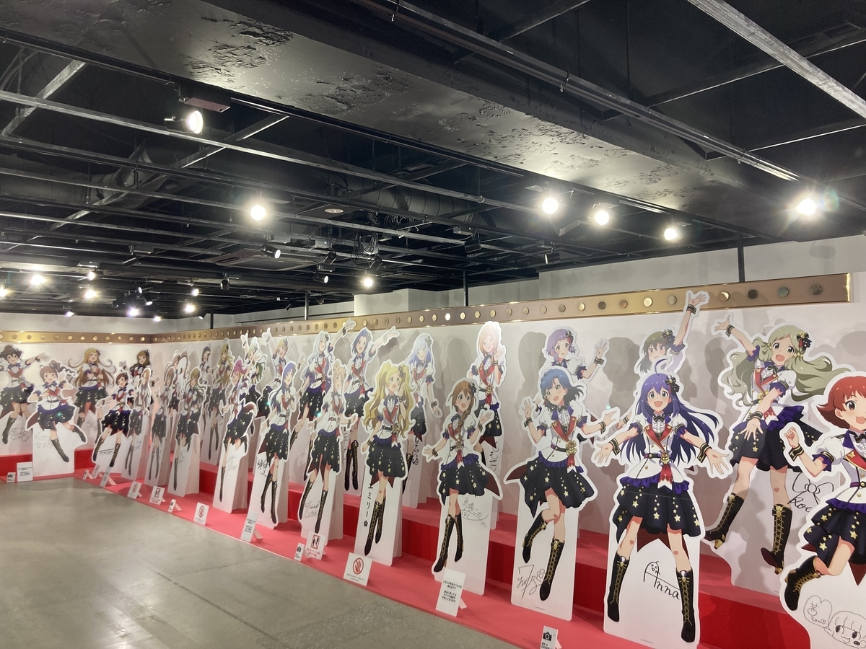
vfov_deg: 49.7
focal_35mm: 28
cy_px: 324
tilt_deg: +5.6
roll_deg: +0.2
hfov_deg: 63.4
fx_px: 700
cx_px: 433
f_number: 1.8
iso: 80
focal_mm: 3.99
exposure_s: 1/78
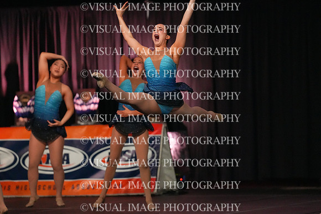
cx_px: 160
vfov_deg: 4.6
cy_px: 107
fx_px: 2676
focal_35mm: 300
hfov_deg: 6.9
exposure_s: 1/1250
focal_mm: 300
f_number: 3.5
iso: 16000
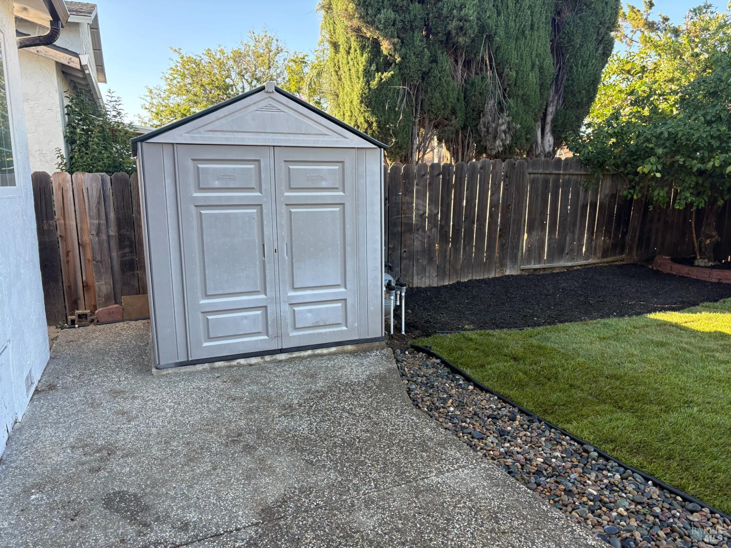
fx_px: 549
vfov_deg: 53.1
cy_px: 274
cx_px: 366
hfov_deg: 67.3
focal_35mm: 26
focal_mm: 5.96
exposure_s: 1/322
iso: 64
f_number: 1.6
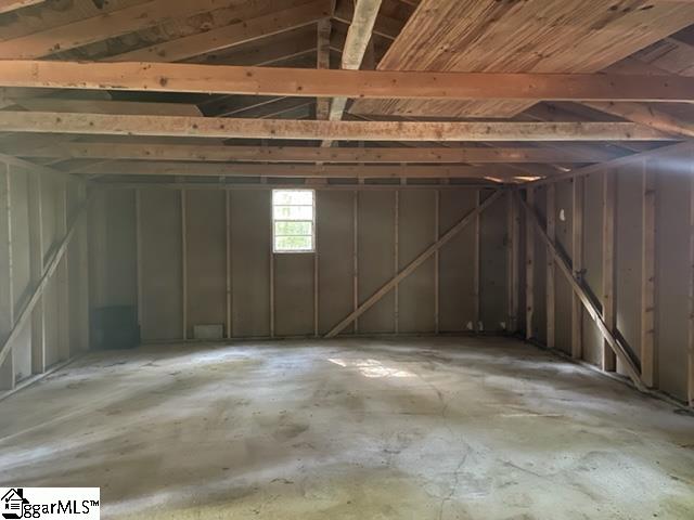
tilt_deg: -2.1
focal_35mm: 26
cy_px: 260
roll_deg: +0.9
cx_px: 347
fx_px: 521
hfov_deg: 67.3
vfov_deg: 53.1
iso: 1250
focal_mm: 4.2
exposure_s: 1/19
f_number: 1.6
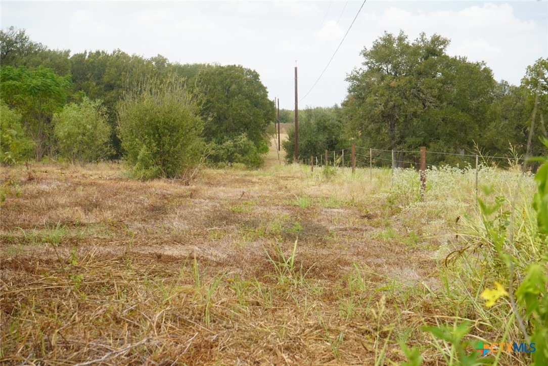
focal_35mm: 70
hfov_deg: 28.8
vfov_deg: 19.5
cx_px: 274
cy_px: 183
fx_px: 1066
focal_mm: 70
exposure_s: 1/125
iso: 100
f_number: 9
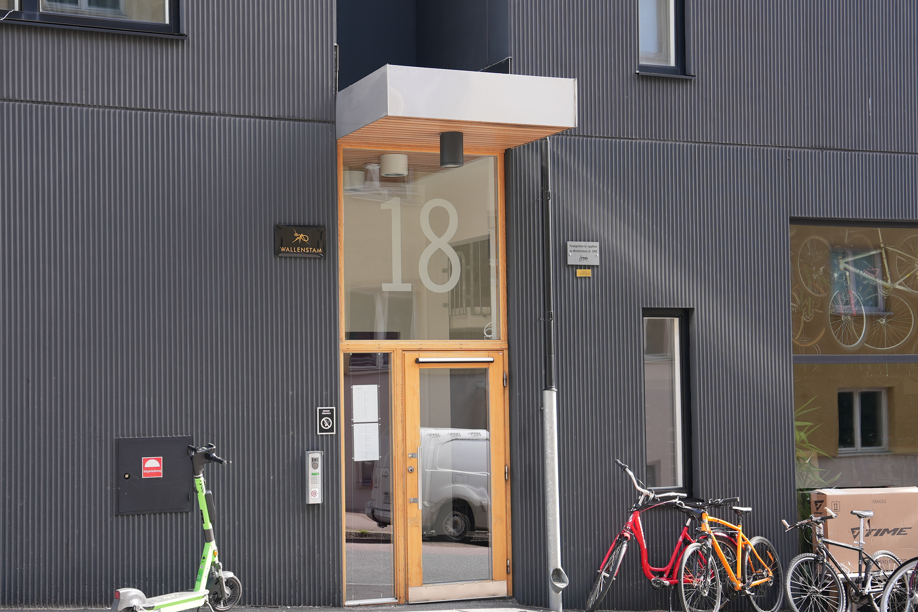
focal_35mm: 59
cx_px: 412
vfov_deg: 23.0
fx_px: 1504
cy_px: 328
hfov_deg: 33.9
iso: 125
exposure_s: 1/160
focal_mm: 47
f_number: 4
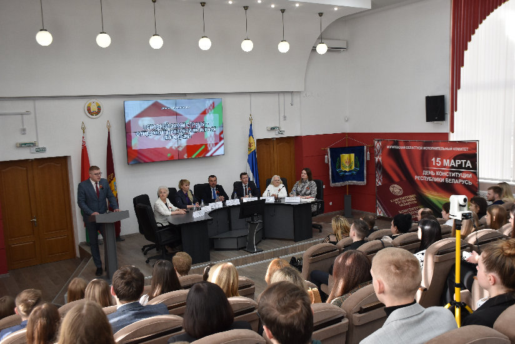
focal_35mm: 36
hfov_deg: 53.1
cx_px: 258
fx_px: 515
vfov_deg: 36.9
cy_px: 172
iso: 400
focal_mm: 24
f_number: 5.6
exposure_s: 1/125
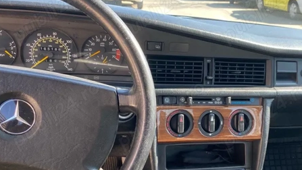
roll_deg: -1.7
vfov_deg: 30.9
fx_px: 304
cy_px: 118
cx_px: 188
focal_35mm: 38
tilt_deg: -22.7
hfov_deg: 52.2
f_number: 1.8
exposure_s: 1/128
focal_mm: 4.25
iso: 32
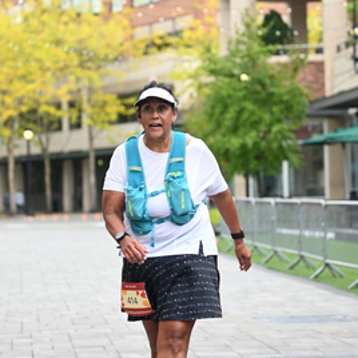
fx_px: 1427
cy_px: 131
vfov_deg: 14.3
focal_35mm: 122
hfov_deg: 14.3
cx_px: 200
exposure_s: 1/1600
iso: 640
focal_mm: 70
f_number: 2.8
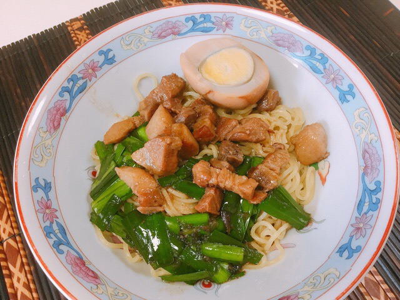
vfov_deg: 45.4
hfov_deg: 58.4
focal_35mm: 31
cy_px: 150
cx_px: 200
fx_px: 358
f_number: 2.4
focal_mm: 3.3
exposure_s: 1/30
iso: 50
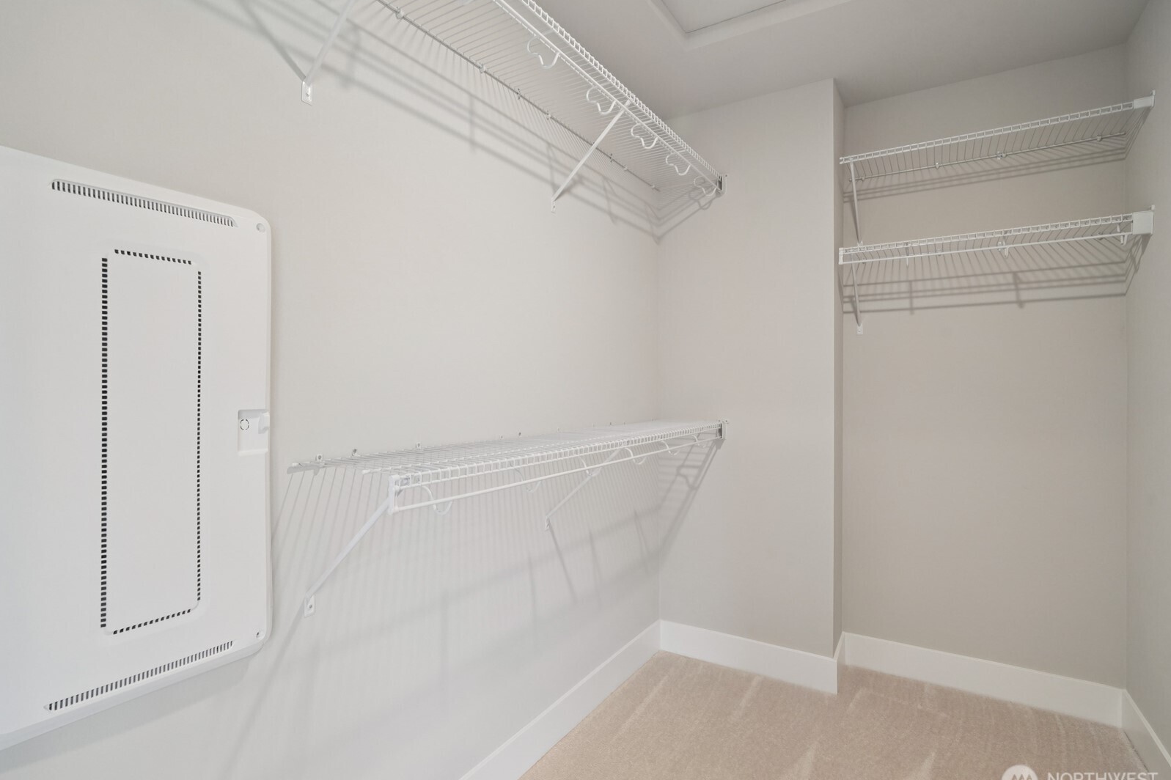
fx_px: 553
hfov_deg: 93.2
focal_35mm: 17
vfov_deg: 70.4
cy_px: 397
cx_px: 558
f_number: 8
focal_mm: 16
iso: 1600
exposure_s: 1/13
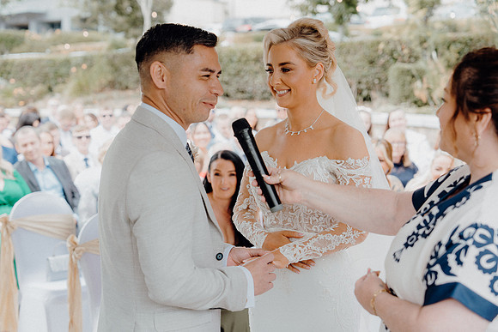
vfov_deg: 22.6
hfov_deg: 33.4
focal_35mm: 60
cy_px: 166
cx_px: 249
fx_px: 830
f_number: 3.5
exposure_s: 1/200
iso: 125
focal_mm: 60
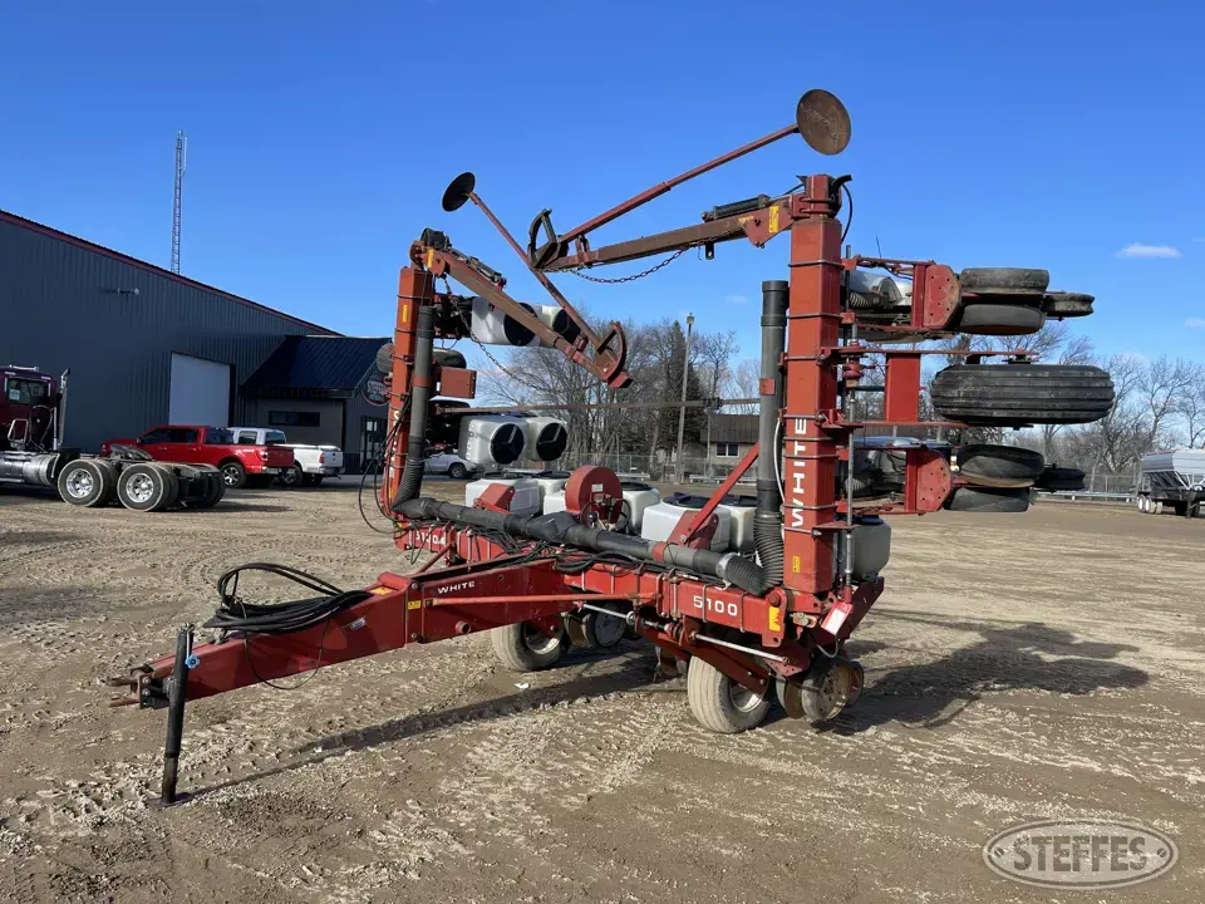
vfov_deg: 54.9
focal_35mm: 25
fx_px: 870
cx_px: 602
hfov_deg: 69.4
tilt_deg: +1.0
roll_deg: -1.8
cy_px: 452
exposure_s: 1/1946
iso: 32
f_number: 1.6
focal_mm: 5.1
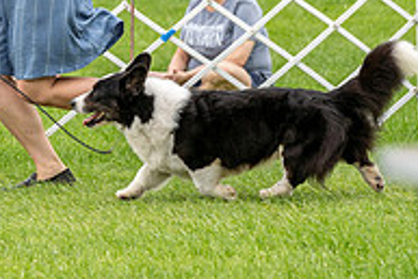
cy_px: -14
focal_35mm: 415
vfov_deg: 3.3
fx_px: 4822
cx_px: 102
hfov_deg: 5.0
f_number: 5
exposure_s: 1/800
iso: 400
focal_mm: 138
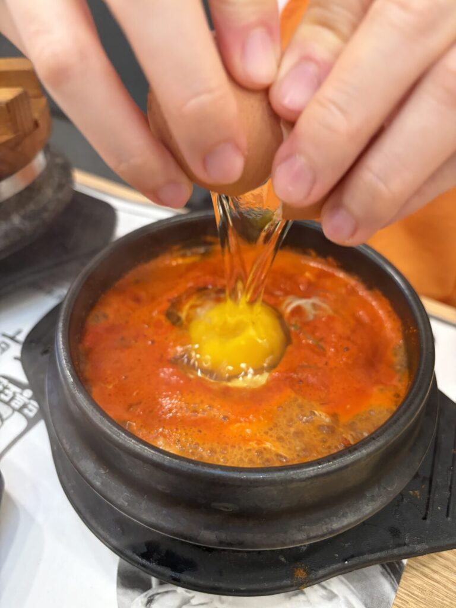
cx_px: 228
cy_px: 304
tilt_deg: -42.3
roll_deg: -1.7
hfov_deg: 53.1
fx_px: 457
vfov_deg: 67.3
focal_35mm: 26
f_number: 1.6
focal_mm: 5.96
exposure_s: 1/60
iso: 250
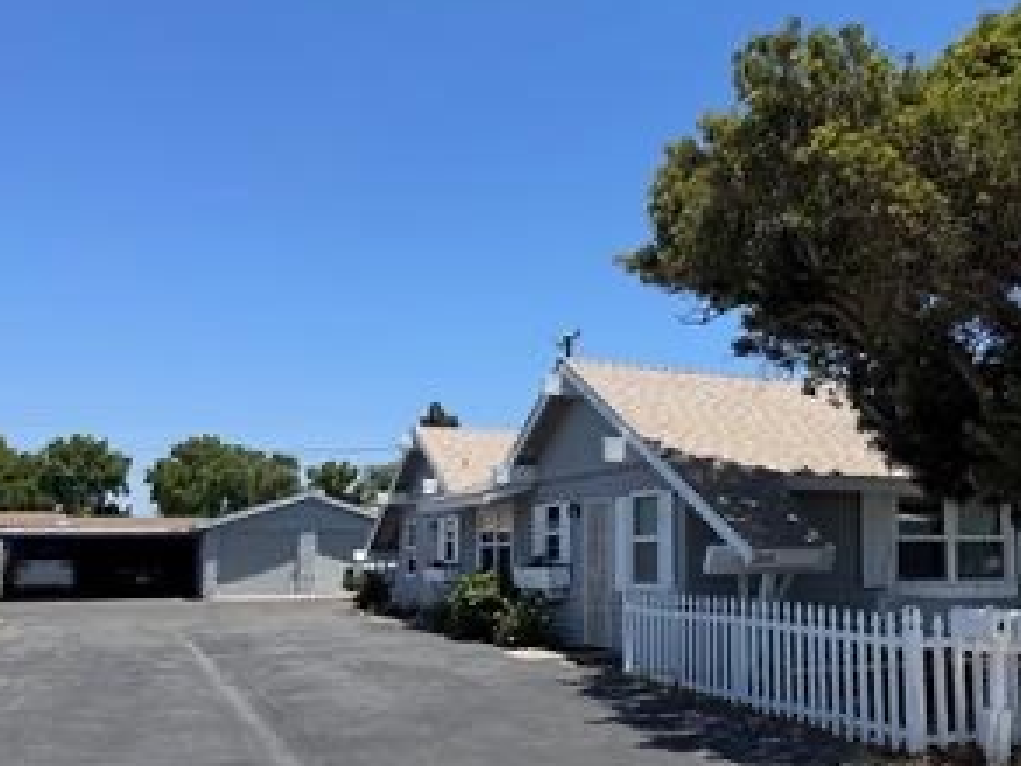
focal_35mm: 37
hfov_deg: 49.1
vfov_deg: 38.6
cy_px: 435
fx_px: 1091
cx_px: 699
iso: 80
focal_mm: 6.76
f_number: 1.78
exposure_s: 1/4608
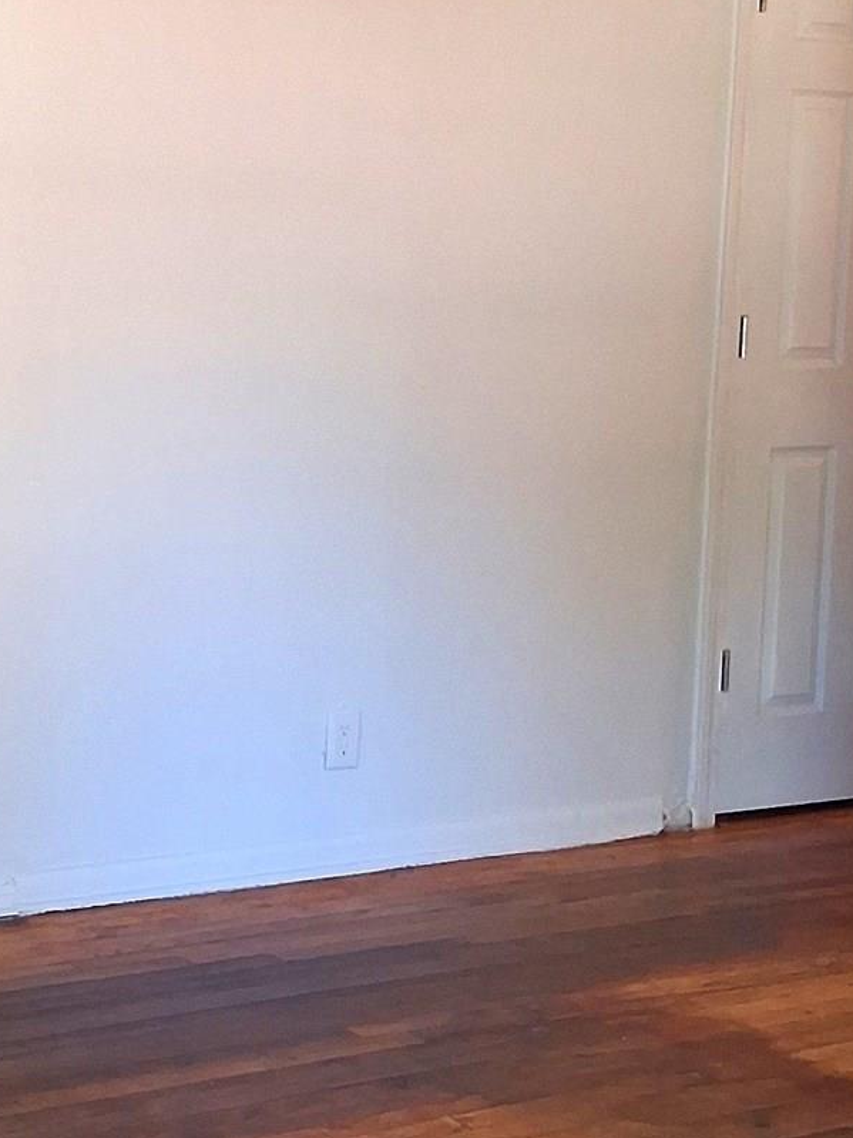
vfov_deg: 26.0
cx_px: 117
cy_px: 486
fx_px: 2465
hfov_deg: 19.3
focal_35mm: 75
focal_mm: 3.98
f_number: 1.8
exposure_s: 1/100
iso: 320
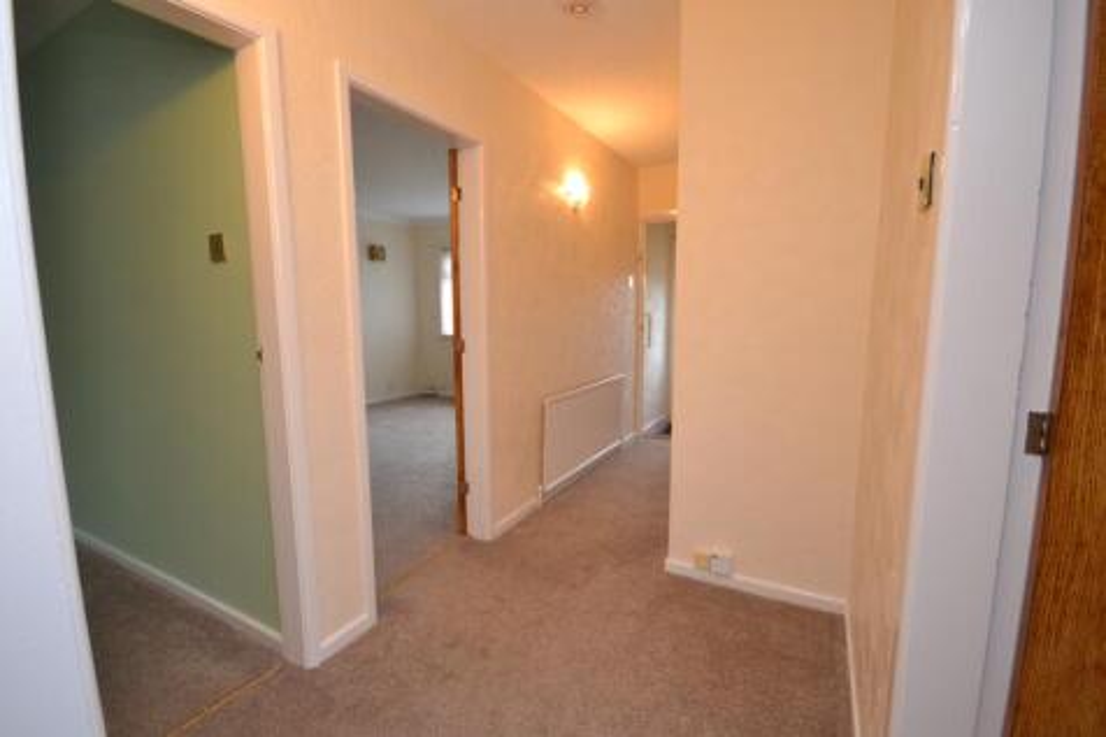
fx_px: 461
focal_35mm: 15
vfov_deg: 77.3
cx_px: 553
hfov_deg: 100.4
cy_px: 368
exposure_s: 1/60
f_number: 4
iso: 1100
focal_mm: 10
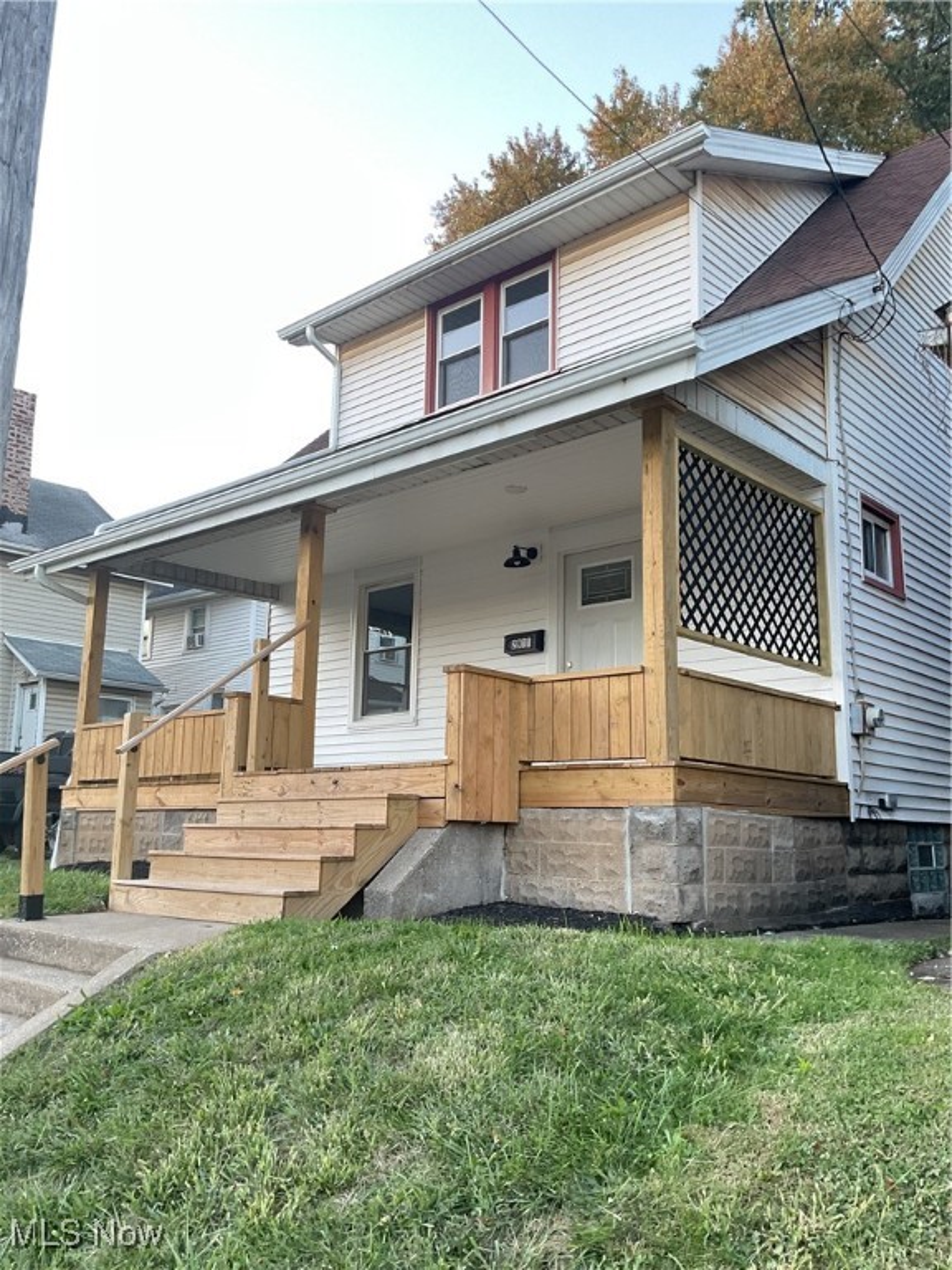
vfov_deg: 61.7
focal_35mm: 29
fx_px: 1063
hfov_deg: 48.2
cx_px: 476
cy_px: 635
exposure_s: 1/60
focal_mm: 3
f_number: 1.8
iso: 125
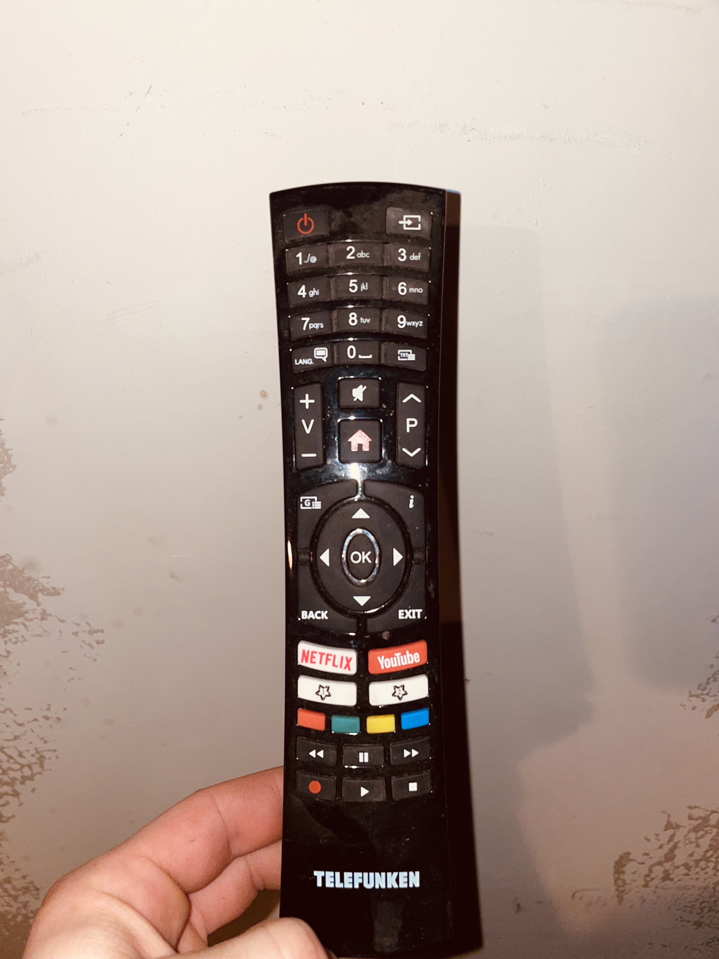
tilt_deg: -28.4
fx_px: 720
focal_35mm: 26
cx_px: 360
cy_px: 480
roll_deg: +2.4
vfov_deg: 67.3
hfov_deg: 53.1
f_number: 1.6
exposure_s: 1/70
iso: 40
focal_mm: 4.2
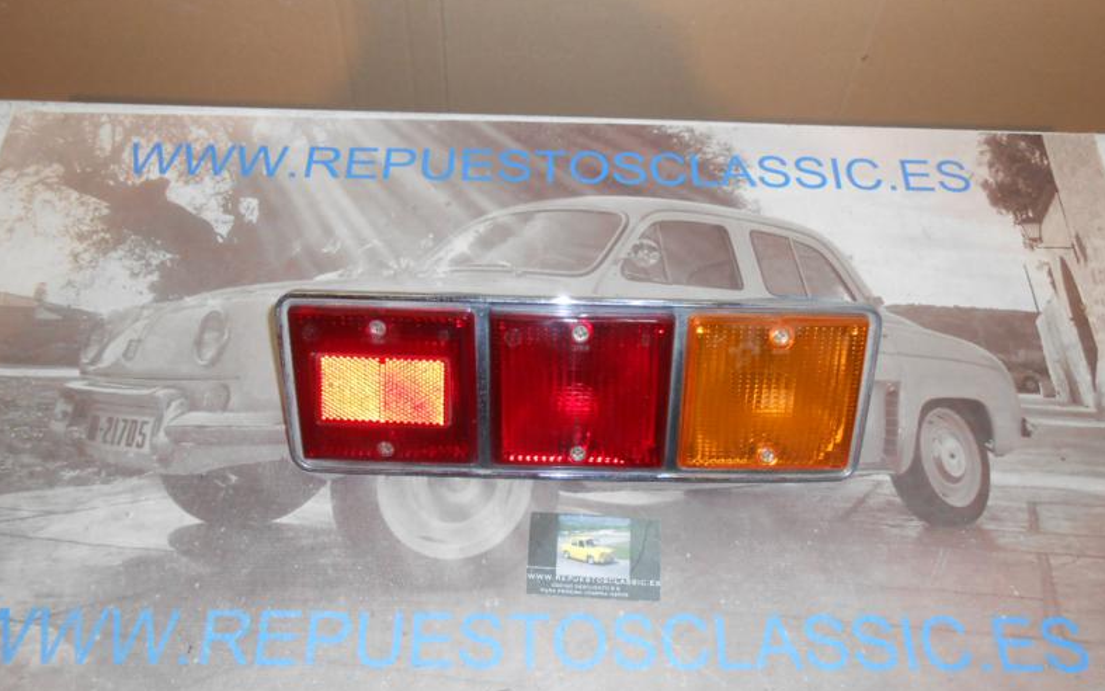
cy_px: 389
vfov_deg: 44.5
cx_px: 549
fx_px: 843
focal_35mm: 28
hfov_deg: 66.5
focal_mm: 4.6
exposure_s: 1/25
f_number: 3.5
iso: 200
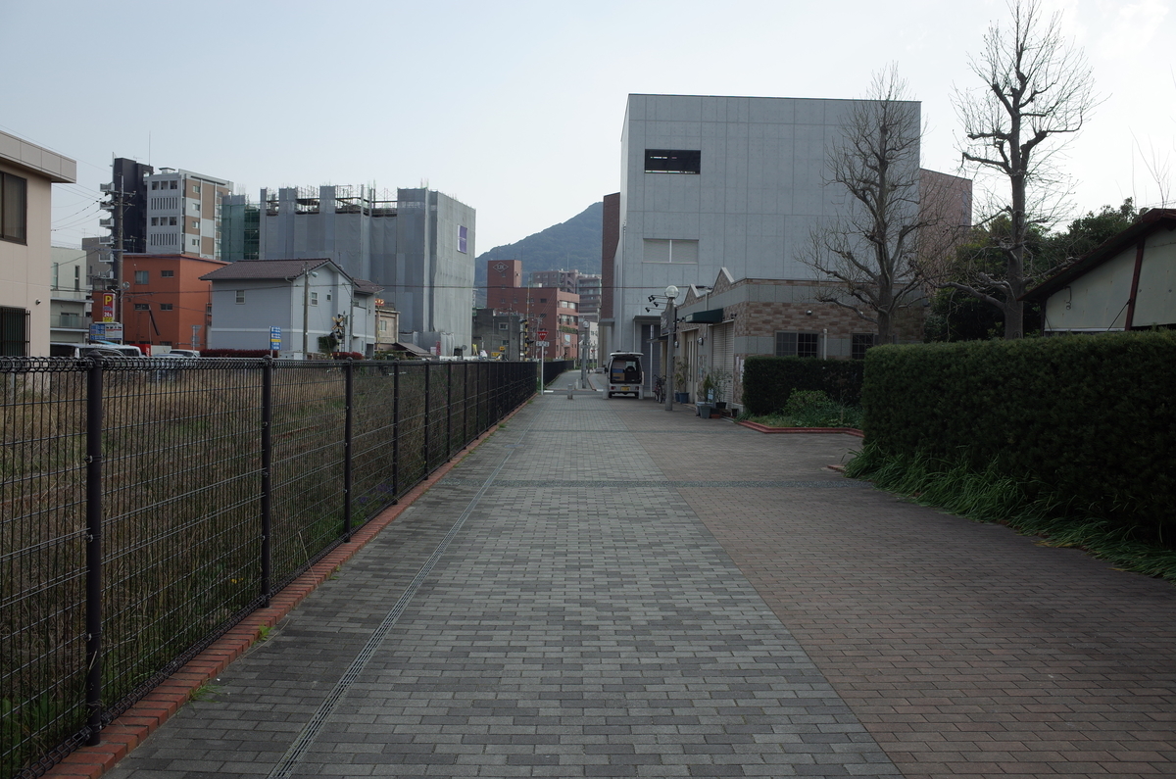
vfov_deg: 46.2
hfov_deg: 65.6
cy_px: 390
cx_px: 588
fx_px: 913
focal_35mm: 28
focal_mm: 18.3
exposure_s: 1/320
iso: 100
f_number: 5.6
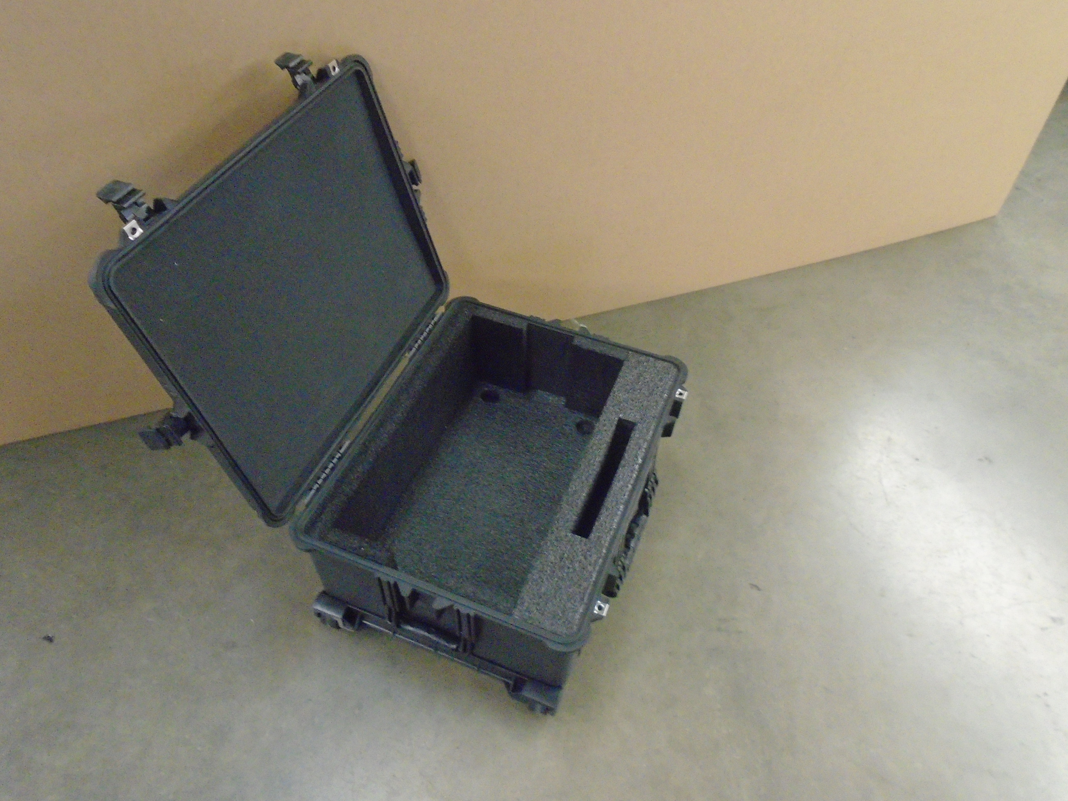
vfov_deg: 53.1
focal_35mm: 26
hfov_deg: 67.3
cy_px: 400
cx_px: 534
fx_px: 802
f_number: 3.2
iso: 800
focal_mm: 4.6
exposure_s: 1/15
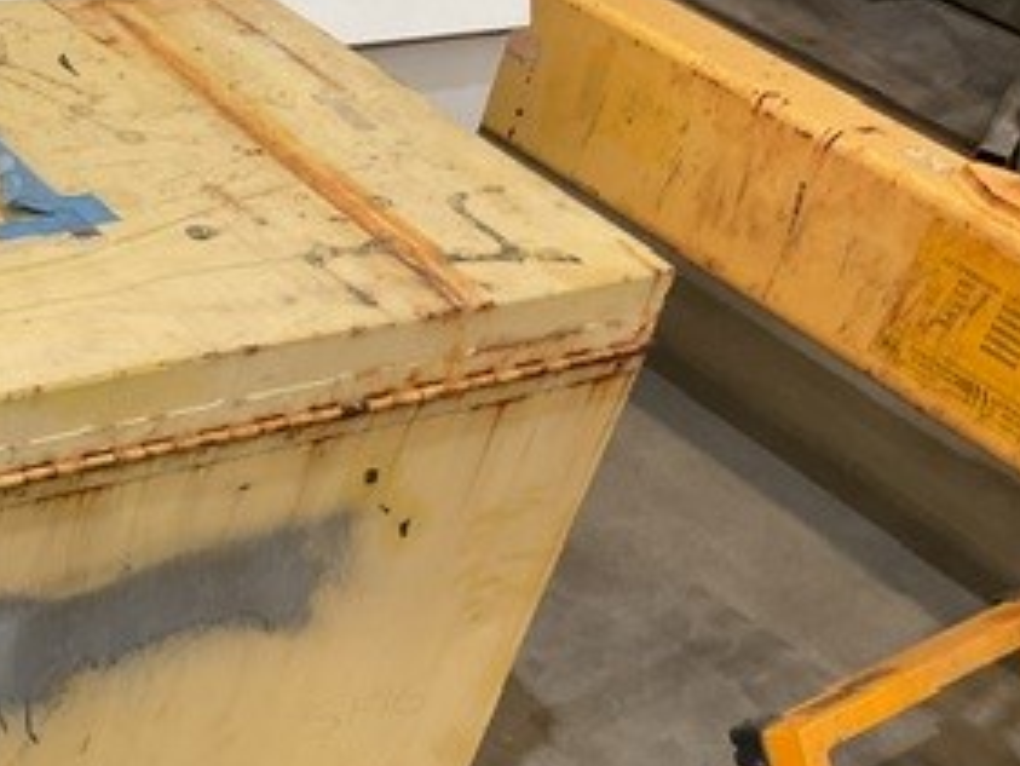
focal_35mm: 66
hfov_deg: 26.8
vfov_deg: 22.1
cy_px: 545
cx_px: -127
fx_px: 1946
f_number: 1.8
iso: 80
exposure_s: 1/60
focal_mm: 3
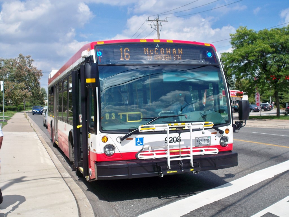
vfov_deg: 32.9
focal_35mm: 44
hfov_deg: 42.9
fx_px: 367
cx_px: 144
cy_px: 108
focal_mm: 7.8
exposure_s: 1/640
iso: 64
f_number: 3.5
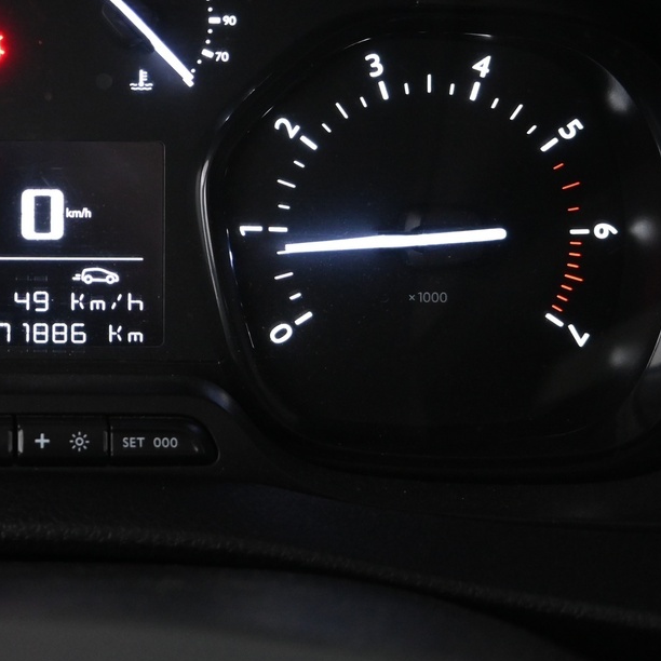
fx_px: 1167
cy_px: 168
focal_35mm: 54
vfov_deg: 31.1
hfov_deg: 29.4
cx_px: -8
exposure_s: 1/25
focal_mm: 16
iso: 1600
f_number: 3.5
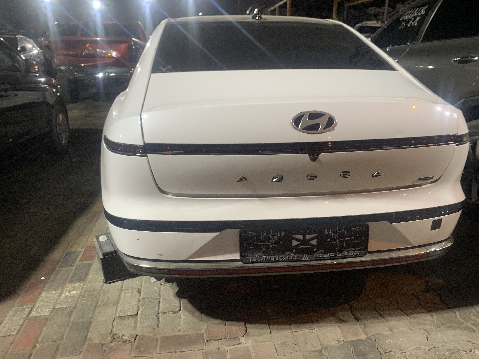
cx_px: 240
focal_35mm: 26
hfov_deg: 67.3
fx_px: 360
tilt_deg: -20.0
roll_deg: +0.9
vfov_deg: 53.1
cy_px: 180
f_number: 1.8
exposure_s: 1/50
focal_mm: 4.25
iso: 100
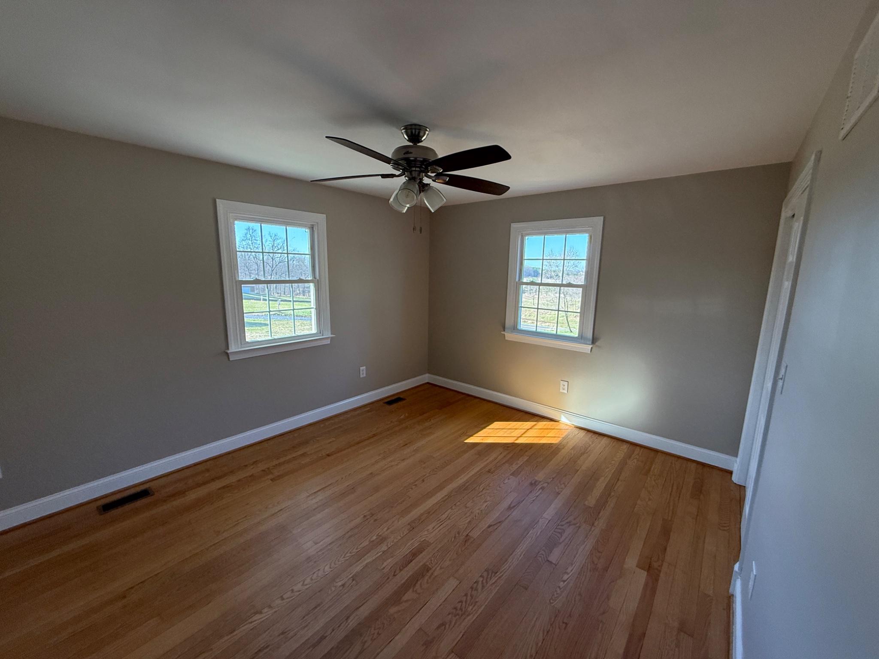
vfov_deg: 85.7
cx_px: 440
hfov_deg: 102.1
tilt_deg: -9.7
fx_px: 356
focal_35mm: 14
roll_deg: -0.8
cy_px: 330
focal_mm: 2.22
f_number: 2.2
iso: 160
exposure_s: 1/99
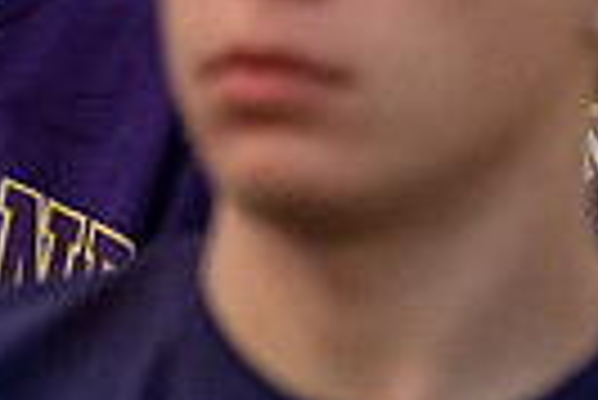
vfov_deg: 2.3
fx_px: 9761
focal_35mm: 587
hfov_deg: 3.5
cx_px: -166
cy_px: -263
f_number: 3.2
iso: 4000
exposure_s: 1/200
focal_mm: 135
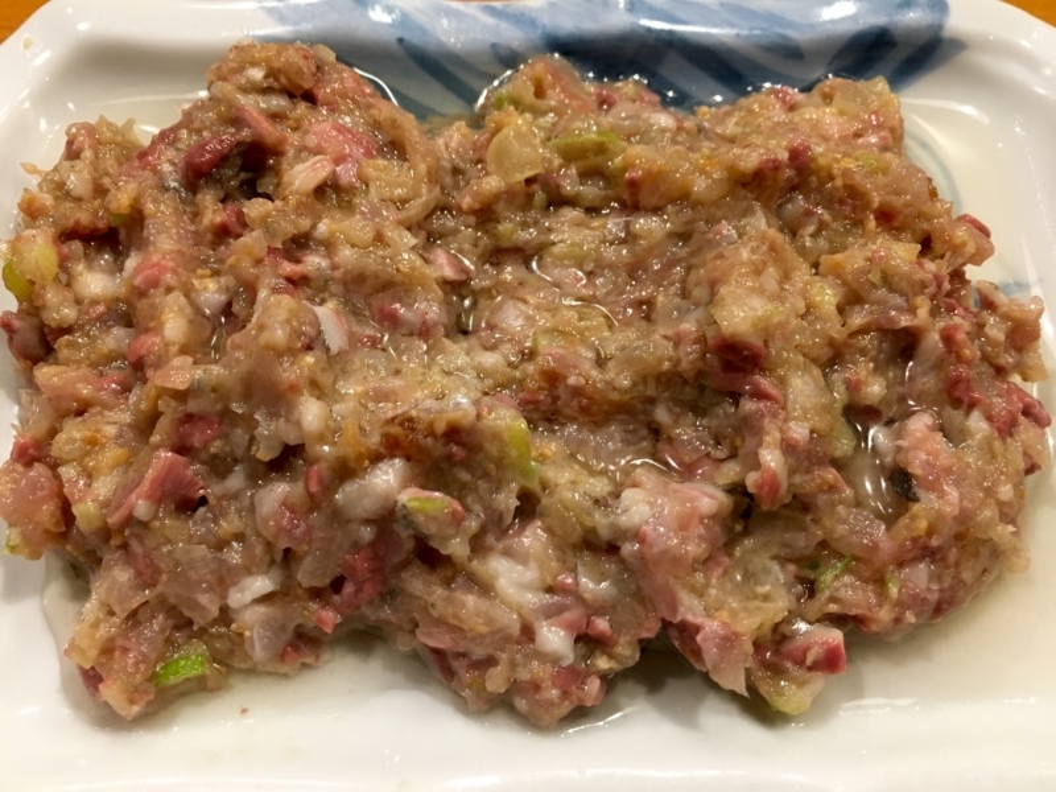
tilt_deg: -67.8
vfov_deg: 48.2
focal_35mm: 29
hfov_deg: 61.7
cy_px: 396
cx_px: 528
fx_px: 885
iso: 100
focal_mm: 4.15
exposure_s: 1/30
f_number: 2.2
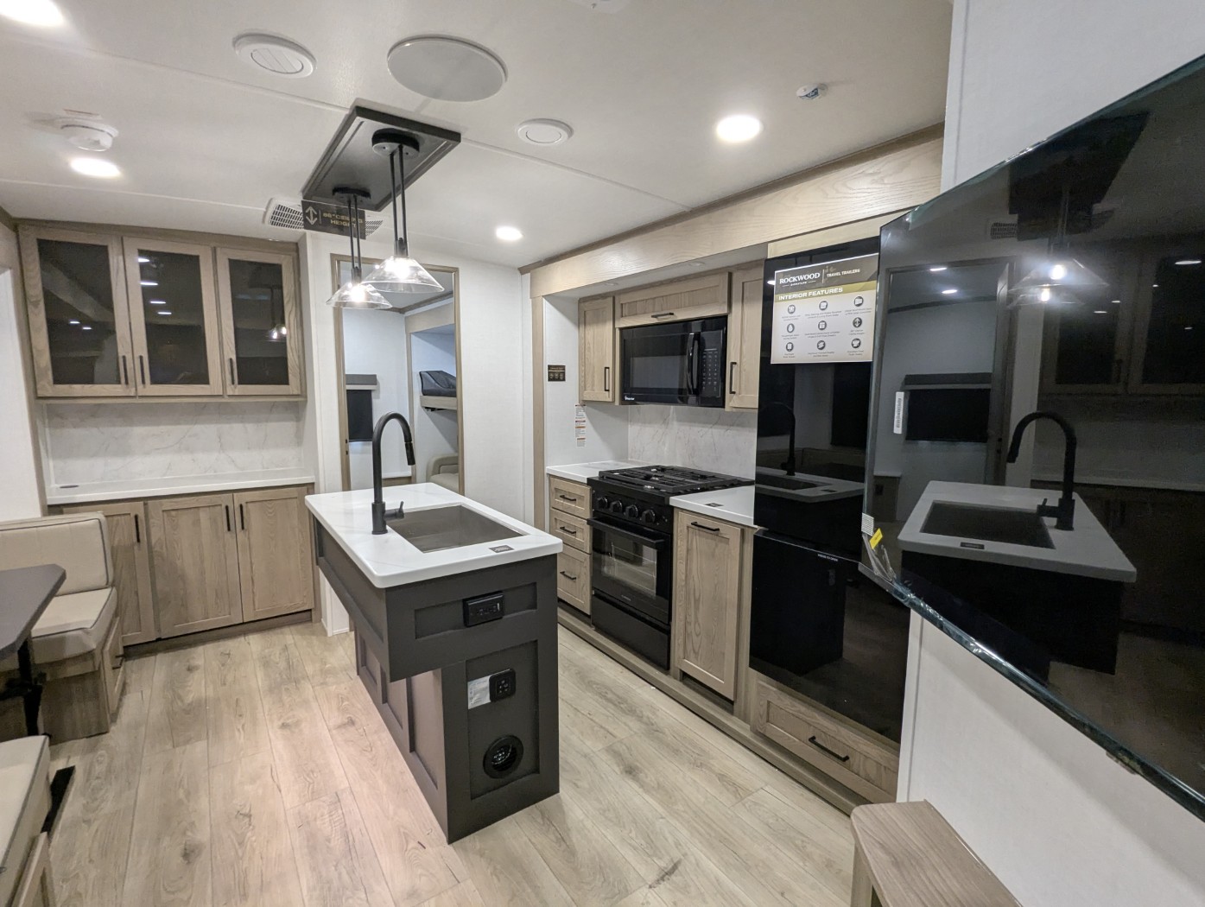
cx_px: 602
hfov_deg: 94.4
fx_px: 558
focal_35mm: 16
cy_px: 454
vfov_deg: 78.2
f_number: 2.2
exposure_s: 1/64.4
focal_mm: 2.35
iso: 210
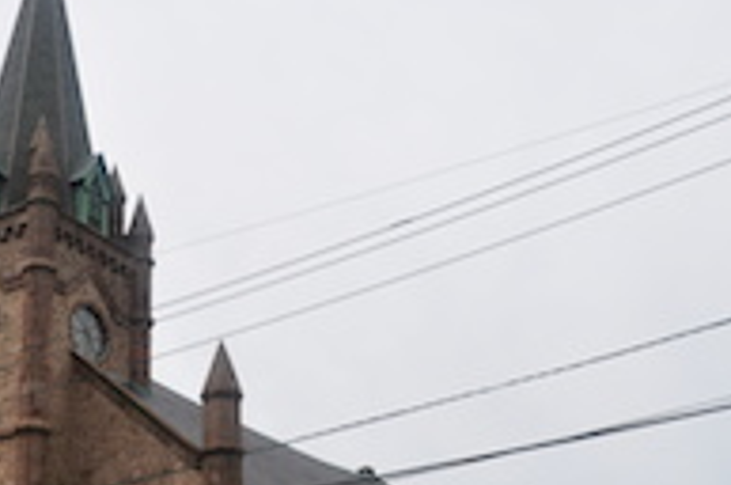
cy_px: 352
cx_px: 205
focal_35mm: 56
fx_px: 1135
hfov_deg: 35.1
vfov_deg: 23.9
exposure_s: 1/320
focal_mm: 18
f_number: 10
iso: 200
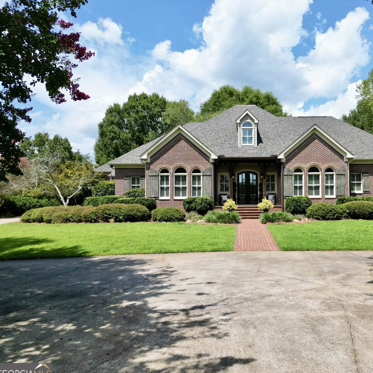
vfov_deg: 55.6
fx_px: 354
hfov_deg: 54.4
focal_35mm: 29
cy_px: 191
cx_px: 250
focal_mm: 6.72
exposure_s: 1/2500
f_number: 1.7
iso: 100
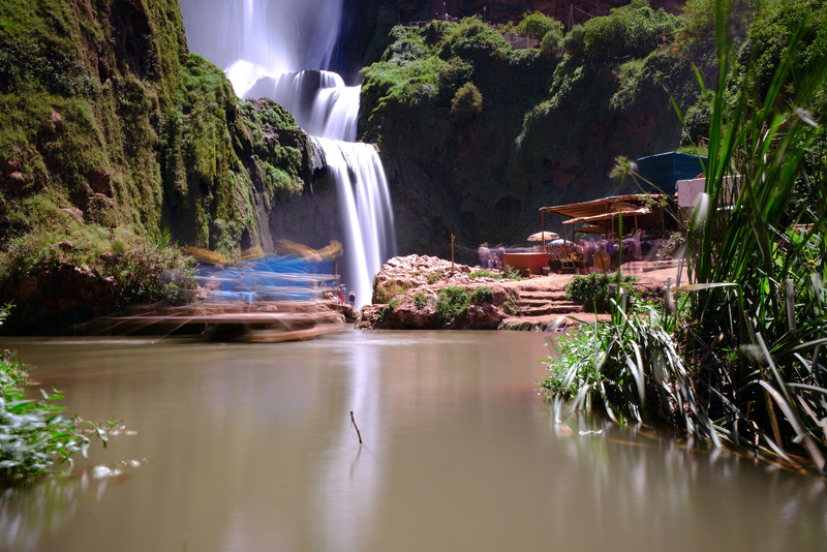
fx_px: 804
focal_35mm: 35
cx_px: 414
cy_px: 276
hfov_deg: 54.4
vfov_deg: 37.9
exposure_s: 6
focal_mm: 23
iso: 400
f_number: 11
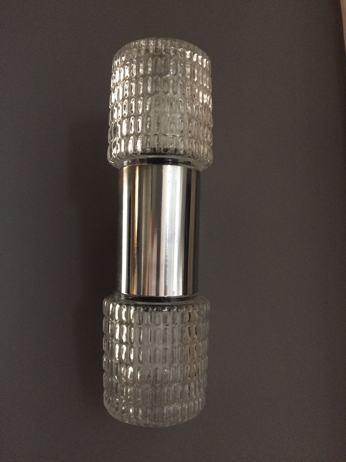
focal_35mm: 29
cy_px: 231
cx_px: 173
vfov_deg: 61.7
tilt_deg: +14.1
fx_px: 386
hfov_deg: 48.2
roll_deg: -0.4
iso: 320
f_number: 2.2
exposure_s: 1/17
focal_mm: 4.15
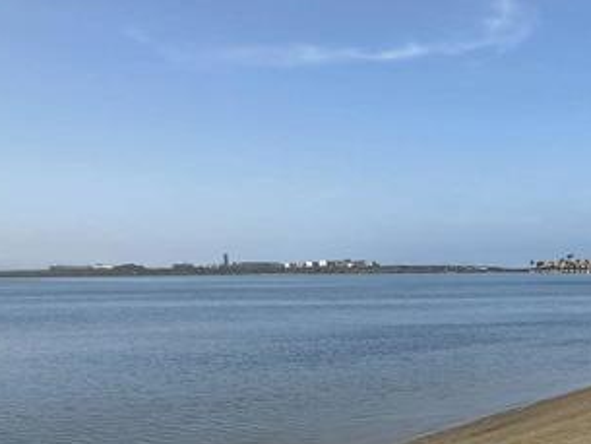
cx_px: 444
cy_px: 539
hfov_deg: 39.3
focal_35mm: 47
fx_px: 803
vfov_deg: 27.1
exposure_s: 1/2747
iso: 50
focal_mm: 2.22
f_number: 2.2
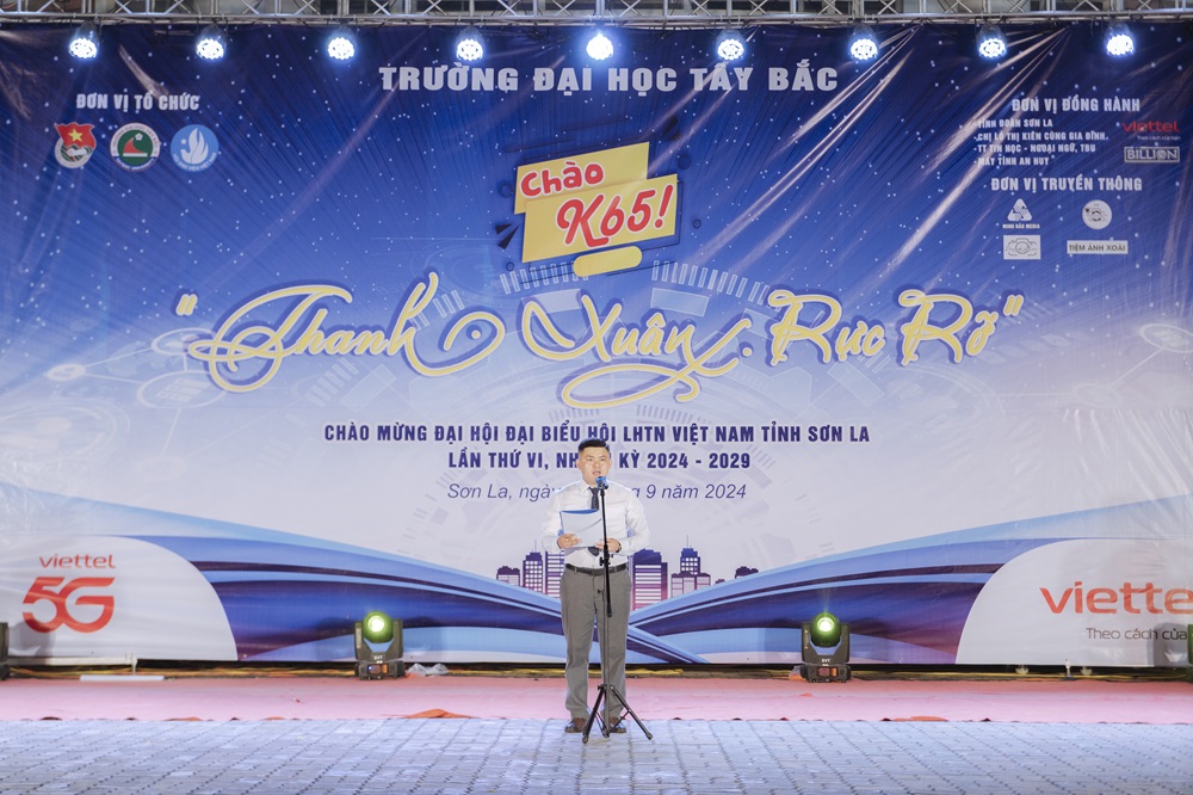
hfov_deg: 29.7
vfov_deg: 20.0
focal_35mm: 68
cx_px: 596
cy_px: 398
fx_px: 2253
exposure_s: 1/200
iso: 800
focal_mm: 68
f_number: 4
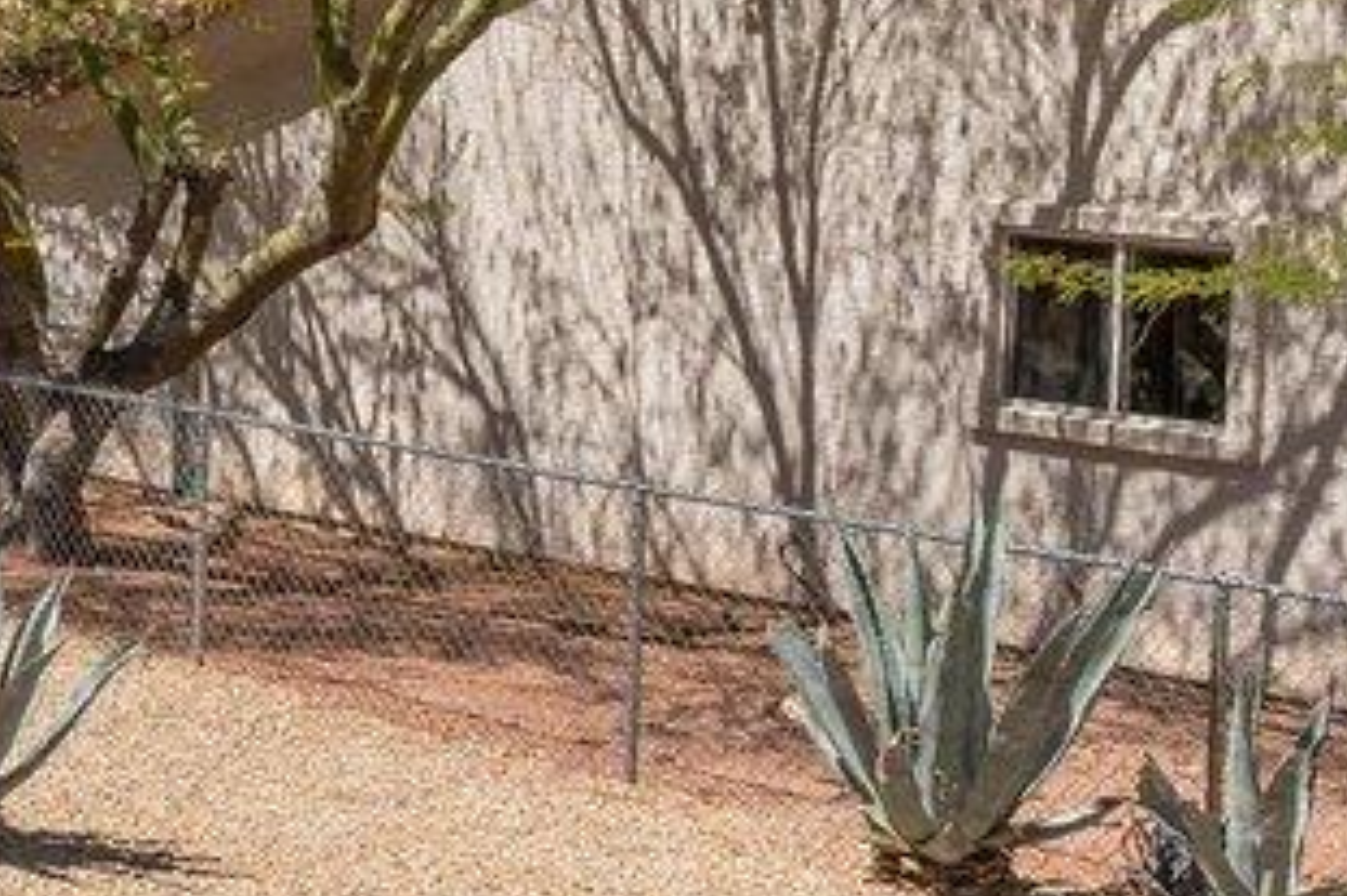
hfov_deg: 10.7
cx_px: -2889
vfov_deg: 12.0
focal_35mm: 113
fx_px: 4238
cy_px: 11
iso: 400
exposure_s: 1/1600
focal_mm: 17.2
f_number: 8
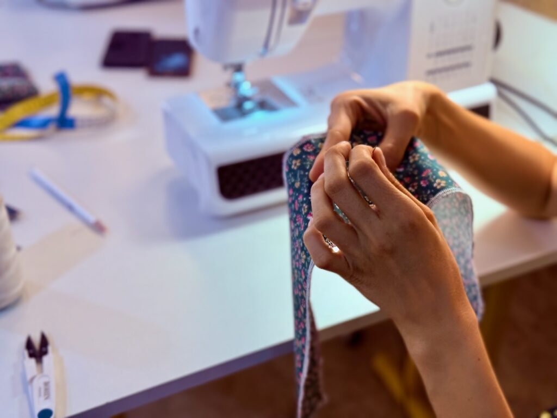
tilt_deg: -33.7
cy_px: 209
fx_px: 772
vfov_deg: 30.3
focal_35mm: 48
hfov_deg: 39.7
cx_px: 278
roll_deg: -1.4
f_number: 1.78
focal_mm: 6.76
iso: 160
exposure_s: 1/100
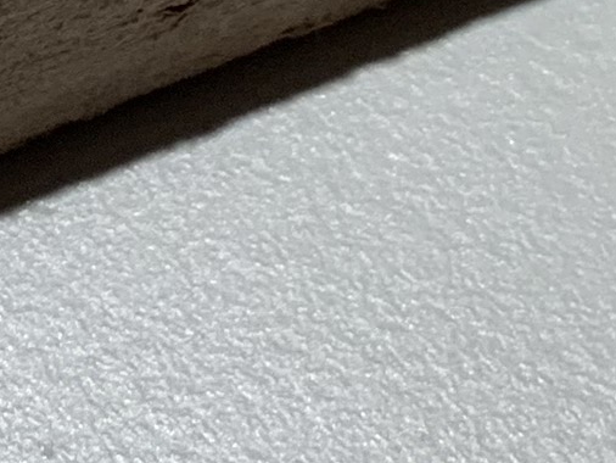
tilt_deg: -52.4
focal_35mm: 207
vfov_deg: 6.8
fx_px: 3685
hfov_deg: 9.2
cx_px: -370
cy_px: -657
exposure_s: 1/60
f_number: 1.8
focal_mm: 4.25
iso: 50
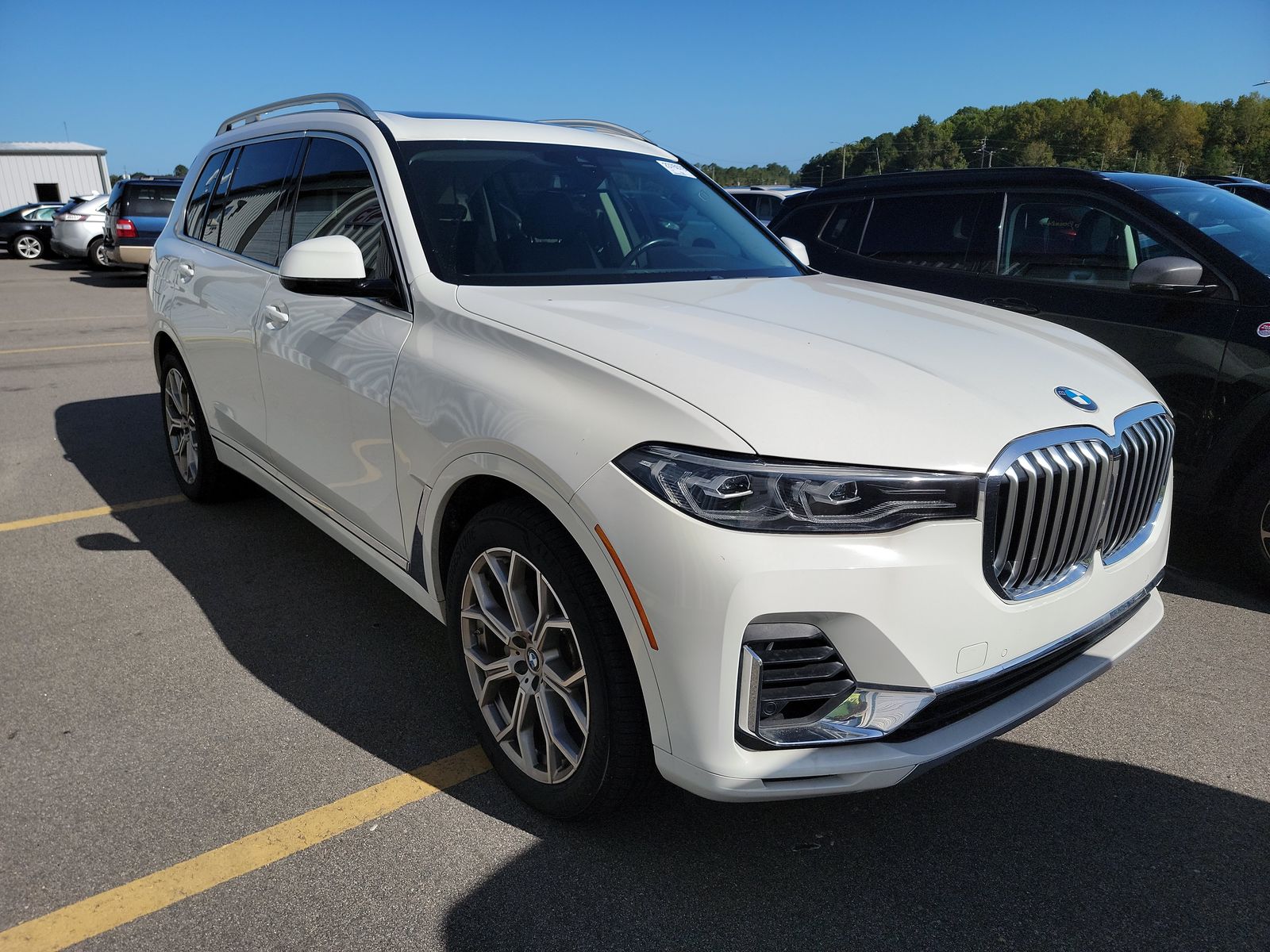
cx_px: 635
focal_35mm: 24
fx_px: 881
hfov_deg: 71.6
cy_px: 476
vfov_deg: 56.8
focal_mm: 6.7
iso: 50
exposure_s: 1/1525
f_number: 1.8
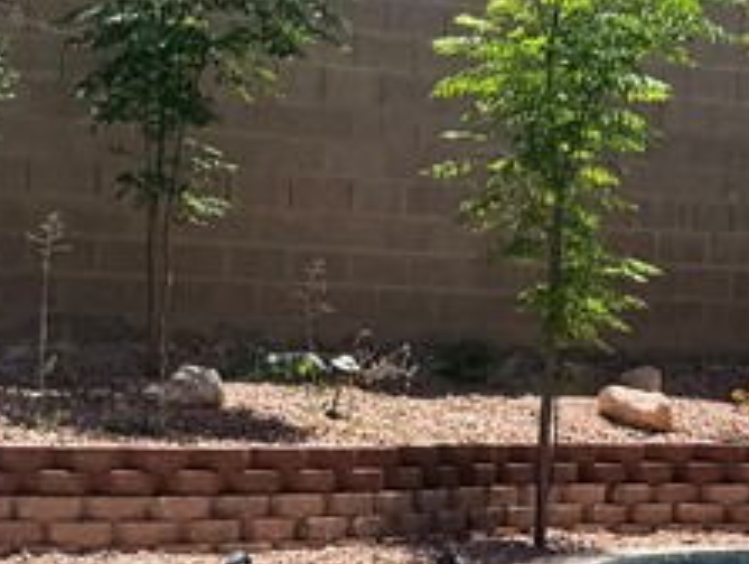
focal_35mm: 110
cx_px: 218
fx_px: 2384
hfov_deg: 17.8
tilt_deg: -3.0
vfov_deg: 13.4
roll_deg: -1.8
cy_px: 500
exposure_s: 1/6173
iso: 80
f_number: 1.78
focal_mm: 6.76
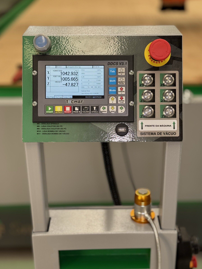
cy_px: 134
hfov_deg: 30.3
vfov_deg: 39.7
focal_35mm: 48
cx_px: 101
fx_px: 373
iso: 64
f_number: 1.78
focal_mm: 6.76
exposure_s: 1/120
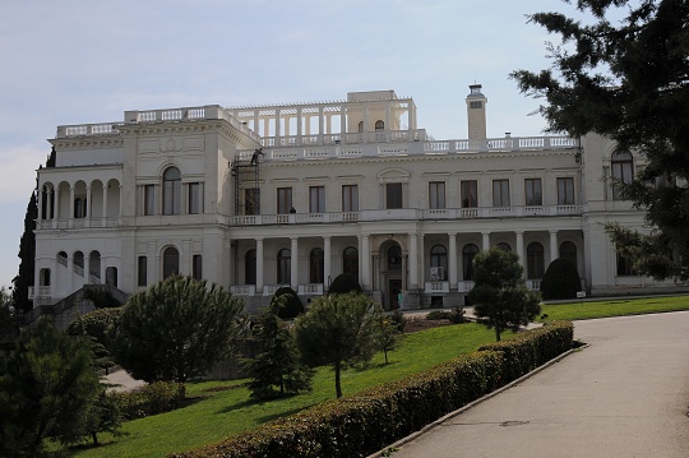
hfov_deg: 48.5
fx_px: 765
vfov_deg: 33.3
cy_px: 207
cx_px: 359
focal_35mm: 40
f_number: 7.1
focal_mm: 24
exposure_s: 1/1000
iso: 200
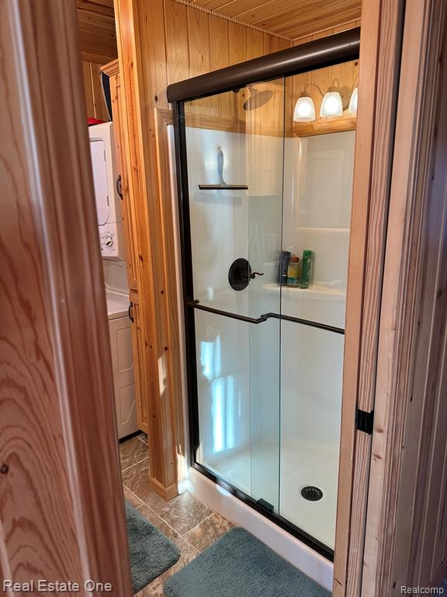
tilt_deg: -13.3
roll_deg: +1.2
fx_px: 413
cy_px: 298
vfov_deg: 71.6
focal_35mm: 24
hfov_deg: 56.8
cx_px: 224
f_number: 1.78
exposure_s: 1/120
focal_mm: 6.86
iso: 160
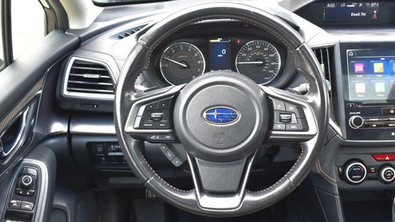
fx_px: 461
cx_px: 229
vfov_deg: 27.1
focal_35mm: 44
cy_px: 125
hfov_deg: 46.2
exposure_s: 1/25
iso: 400
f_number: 7.1
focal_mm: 24
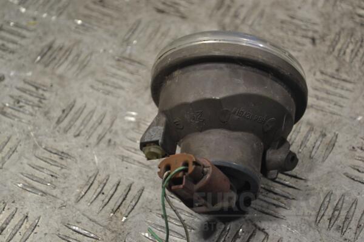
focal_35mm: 82
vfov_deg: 16.6
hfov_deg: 24.6
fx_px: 834
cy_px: 121
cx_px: 182
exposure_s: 1/80
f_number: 5.6
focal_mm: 55
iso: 400
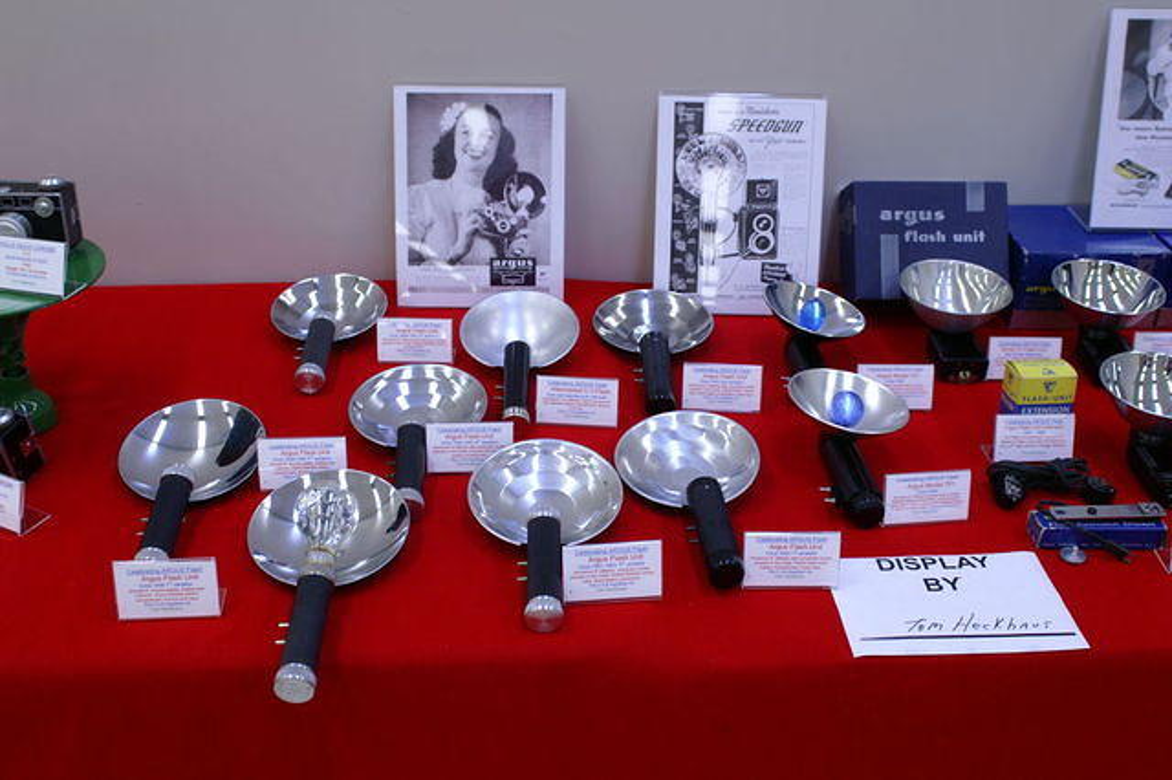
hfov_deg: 53.2
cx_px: 586
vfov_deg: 36.8
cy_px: 390
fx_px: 1171
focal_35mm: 36
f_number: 4.5
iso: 400
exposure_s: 1/60
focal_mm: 24
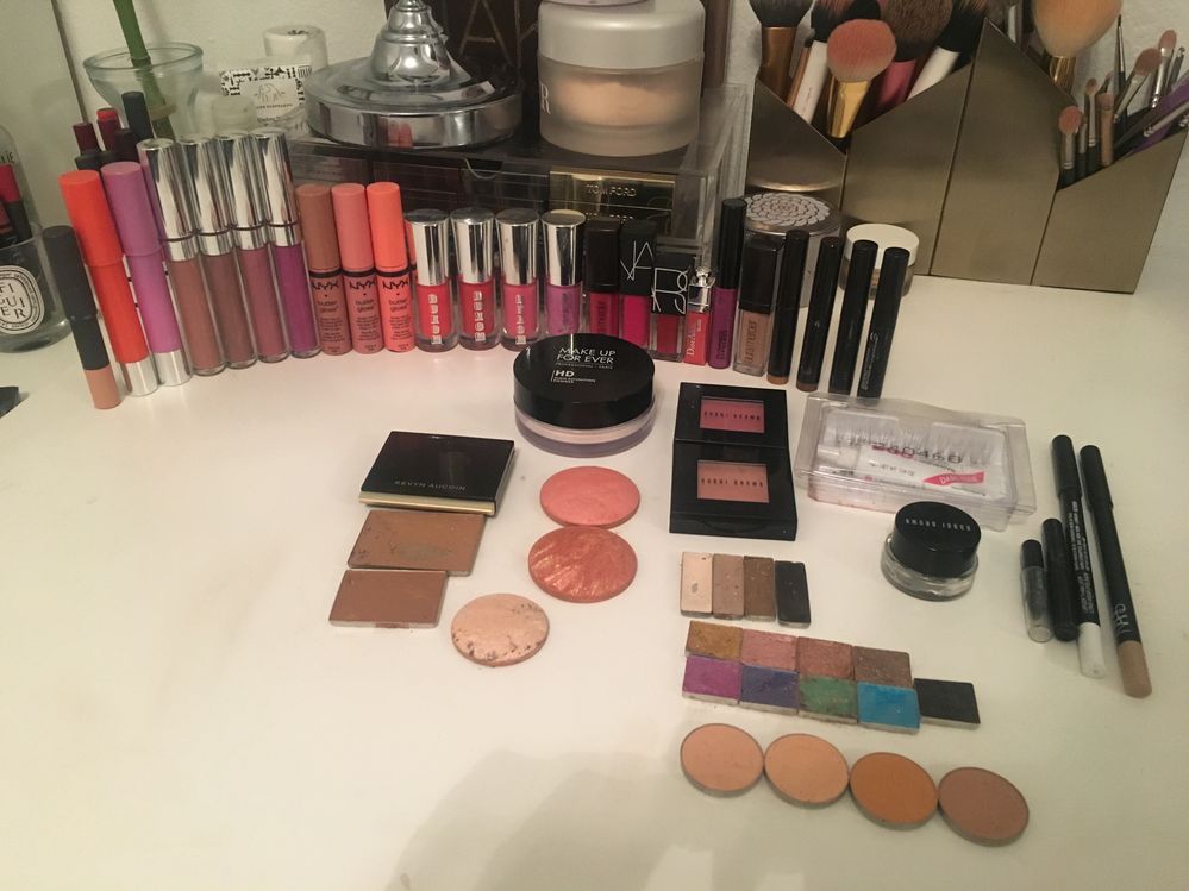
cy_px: 446
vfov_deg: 48.2
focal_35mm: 29
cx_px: 594
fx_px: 996
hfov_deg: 61.7
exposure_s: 1/20
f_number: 2.2
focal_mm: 4.15
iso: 200
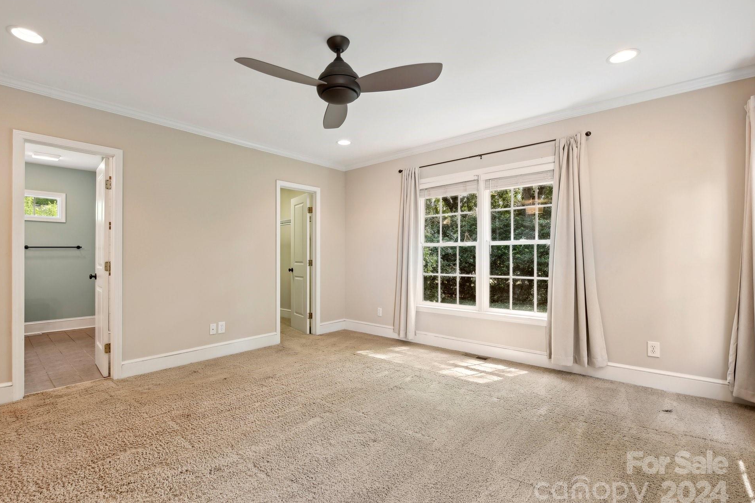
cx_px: 354
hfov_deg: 96.6
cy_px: 256
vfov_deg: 73.7
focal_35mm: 16
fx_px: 335
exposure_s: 1/10
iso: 200
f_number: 8
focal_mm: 15
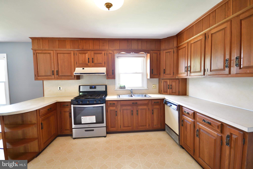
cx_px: 126
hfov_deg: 100.4
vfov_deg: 77.3
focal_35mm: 15
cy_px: 84
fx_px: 105
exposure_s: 1/80
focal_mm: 10
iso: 2000
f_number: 4
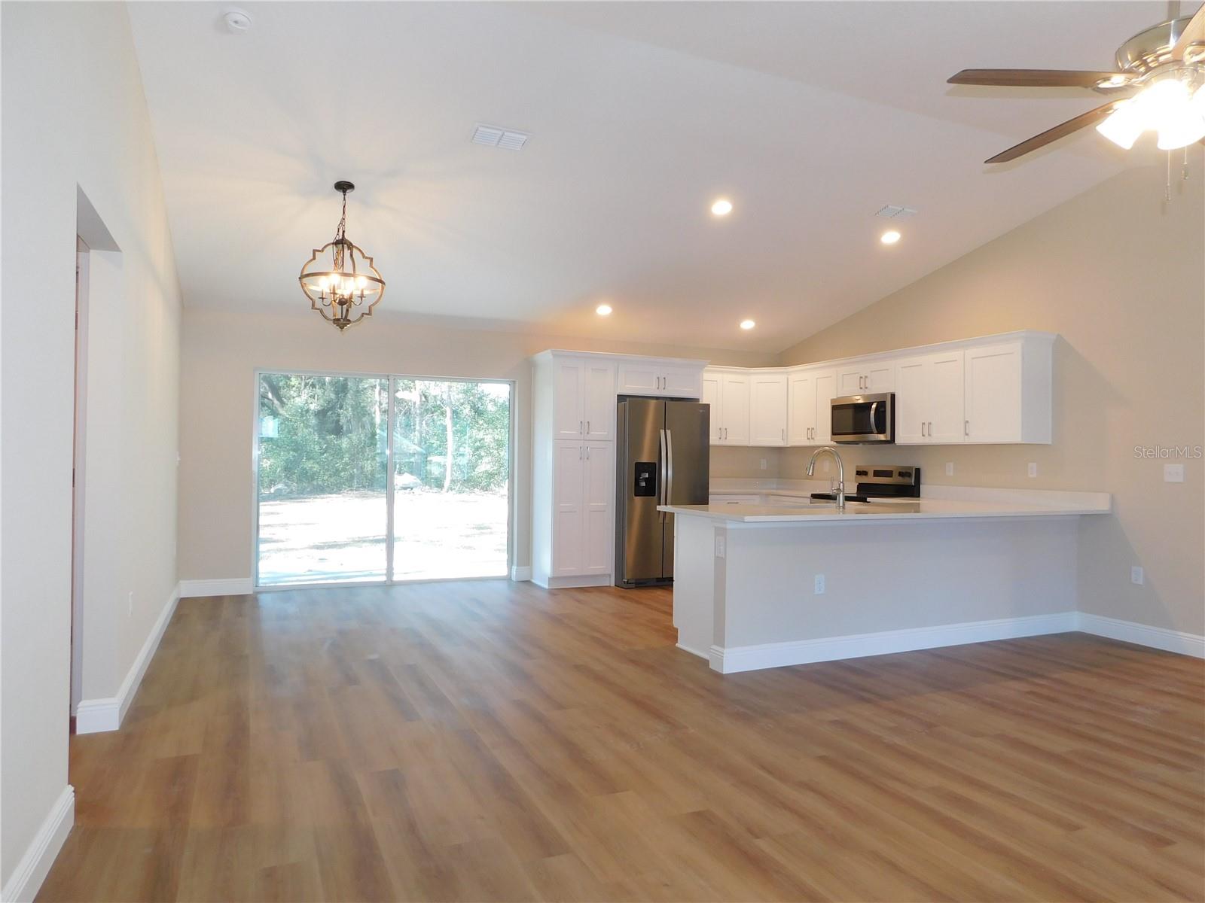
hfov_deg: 73.9
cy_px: 452
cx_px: 602
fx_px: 801
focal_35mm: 23
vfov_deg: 58.9
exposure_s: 1/30
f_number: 3
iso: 125
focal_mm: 4
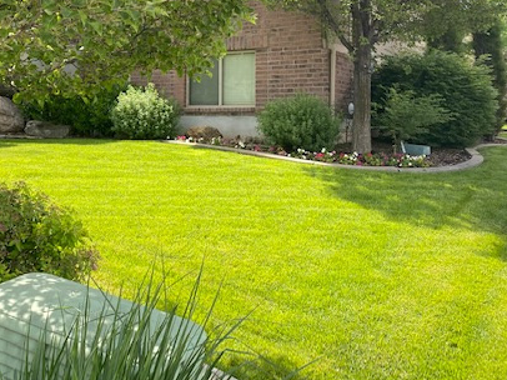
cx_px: 175
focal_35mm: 41
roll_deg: -1.4
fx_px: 600
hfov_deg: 45.2
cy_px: 91
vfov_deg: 34.3
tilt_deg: +3.1
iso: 32
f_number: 1.8
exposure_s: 1/633
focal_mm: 4.25
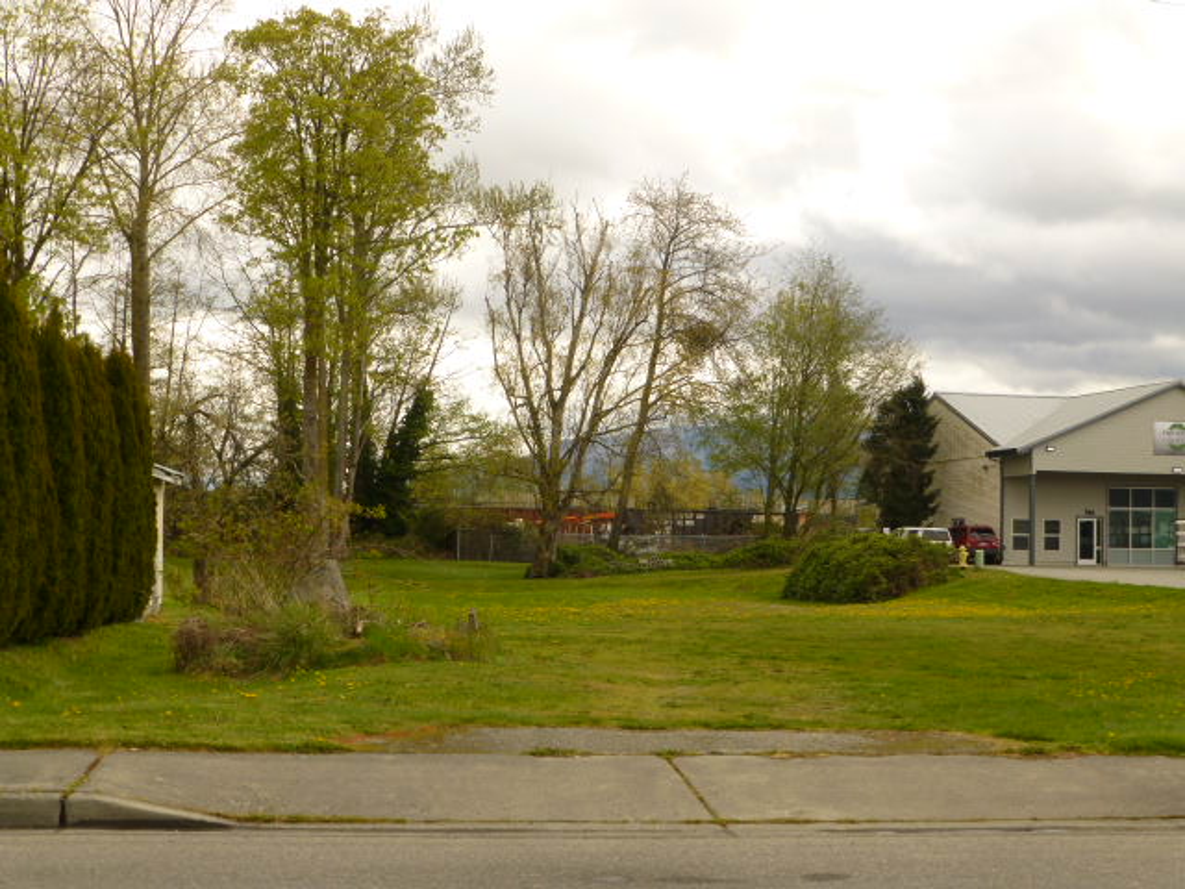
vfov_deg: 25.2
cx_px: 592
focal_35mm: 58
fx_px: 1985
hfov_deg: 33.2
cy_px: 444
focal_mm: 10.3
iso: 100
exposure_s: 1/320
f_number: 4.7
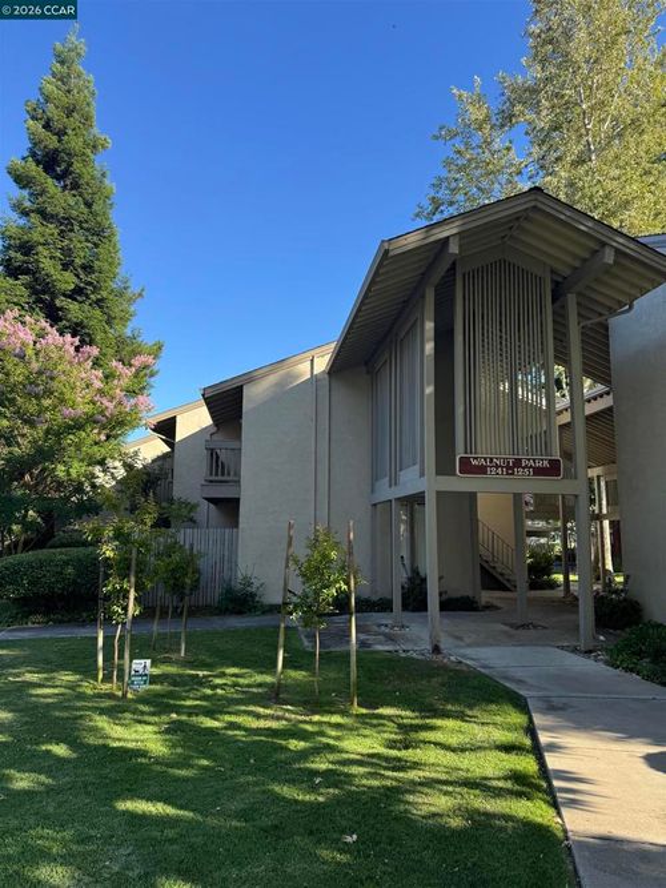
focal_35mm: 24
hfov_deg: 56.8
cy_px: 444
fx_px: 616
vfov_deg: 71.6
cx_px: 333
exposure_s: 1/1112
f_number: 1.78
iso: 80
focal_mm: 6.76
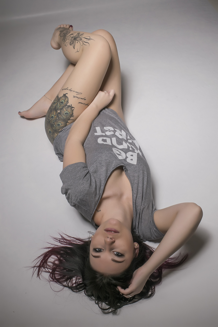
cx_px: 109
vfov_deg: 42.3
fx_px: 422
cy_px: 164
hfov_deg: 28.9
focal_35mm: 46
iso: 200
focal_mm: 31
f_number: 18
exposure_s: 1/100
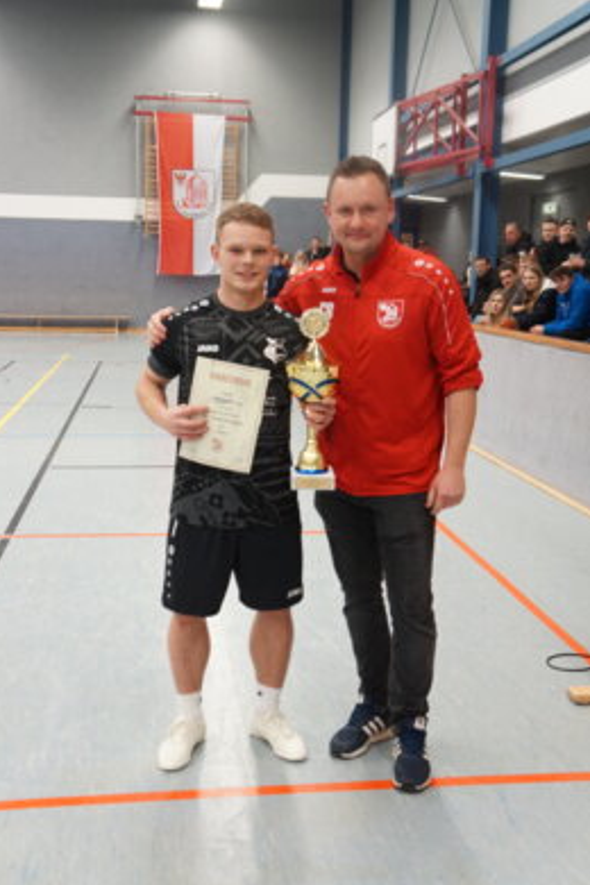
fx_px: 1020
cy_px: 433
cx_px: 290
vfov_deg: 46.9
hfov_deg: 32.2
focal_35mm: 42
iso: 1250
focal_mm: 27
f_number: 4
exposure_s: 1/60
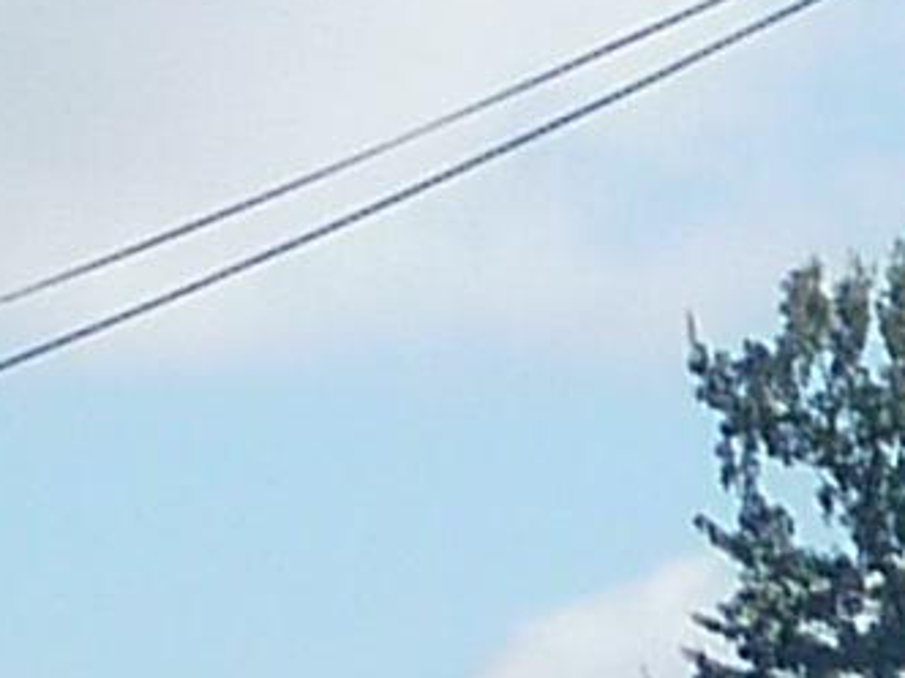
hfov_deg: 4.9
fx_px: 10170
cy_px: 1726
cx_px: 2382
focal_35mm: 389
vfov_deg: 3.8
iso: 80
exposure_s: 1/500
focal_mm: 5.7
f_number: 4
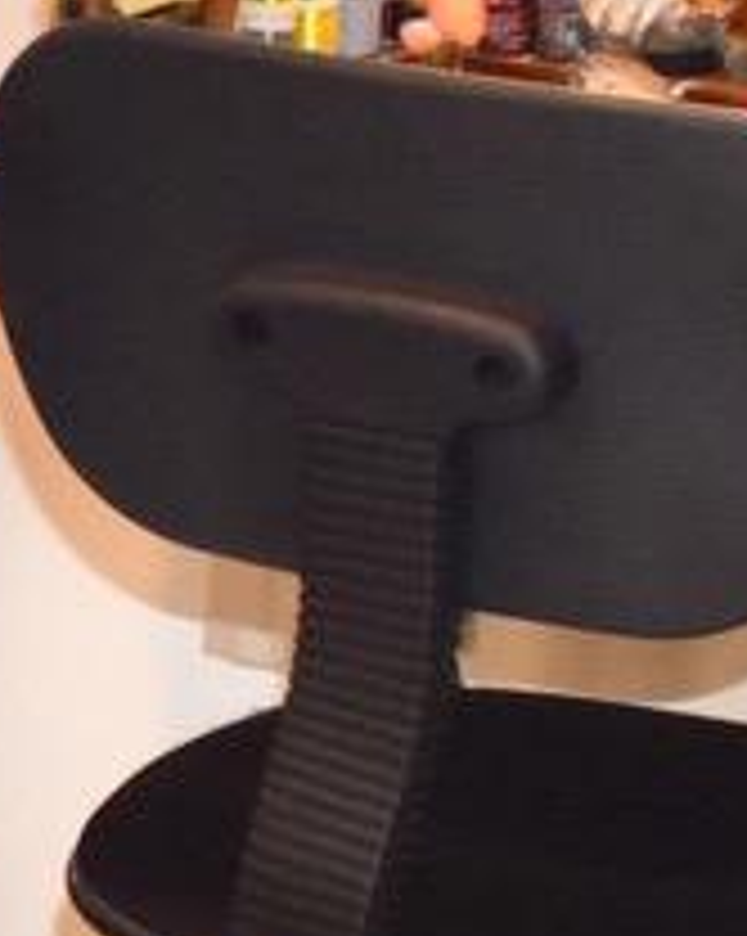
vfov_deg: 7.5
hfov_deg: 5.6
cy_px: 191
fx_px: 7168
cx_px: -1508
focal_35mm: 259
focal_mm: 28
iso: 1250
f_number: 3.5
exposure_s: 1/60
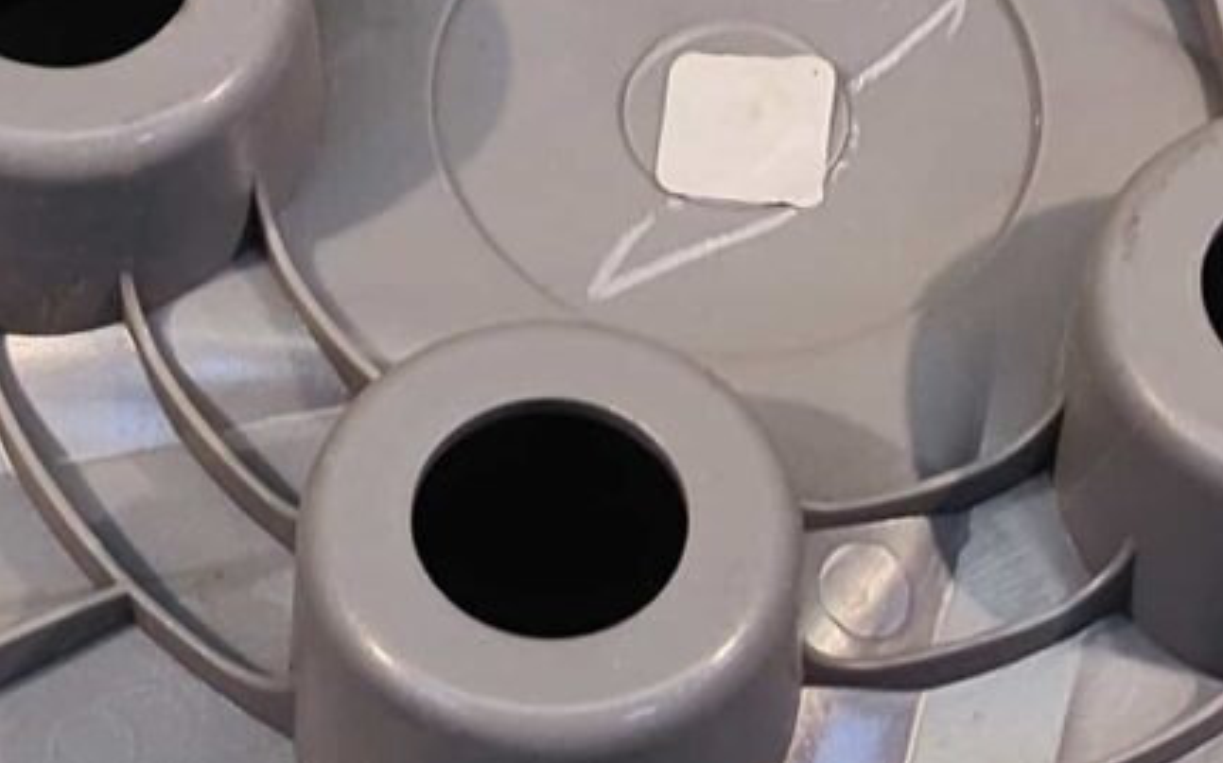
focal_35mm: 107
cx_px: 451
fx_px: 3565
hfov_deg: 19.4
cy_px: 596
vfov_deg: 12.2
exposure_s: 1/50
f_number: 1.79
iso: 130
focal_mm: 4.74
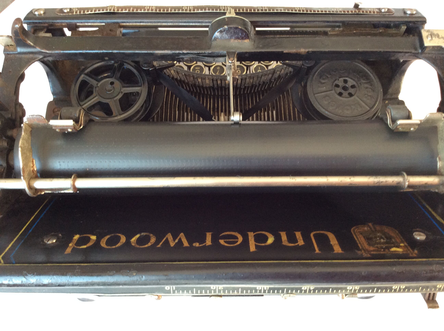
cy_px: 166
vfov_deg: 44.1
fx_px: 410
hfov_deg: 56.9
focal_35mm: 32
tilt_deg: -69.4
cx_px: 222
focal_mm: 3.3
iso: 80
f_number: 2.4
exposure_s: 1/25
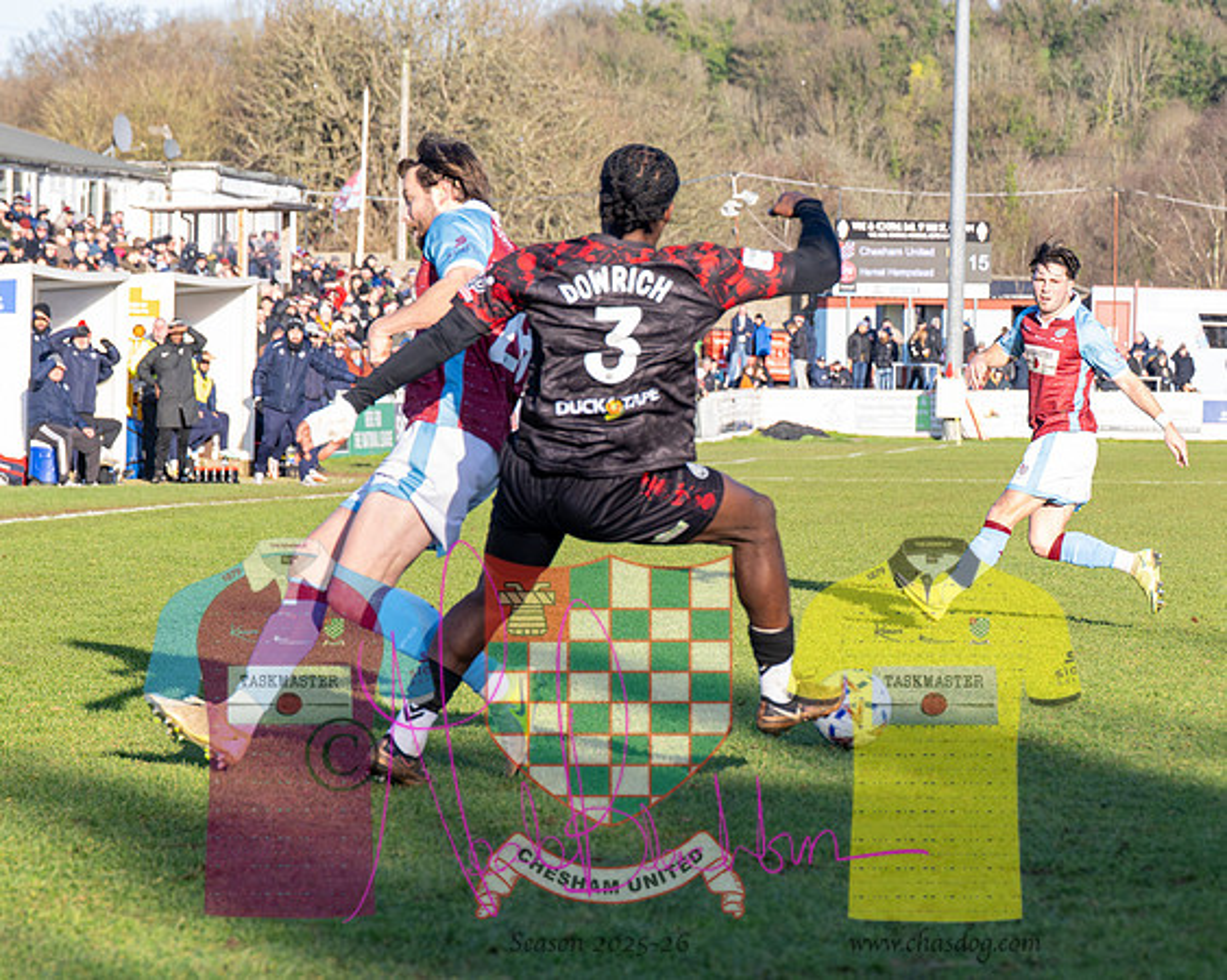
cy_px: 568
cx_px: 586
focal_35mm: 139
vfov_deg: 11.1
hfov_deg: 13.8
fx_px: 5056
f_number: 4
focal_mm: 70
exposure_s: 1/2500
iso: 800
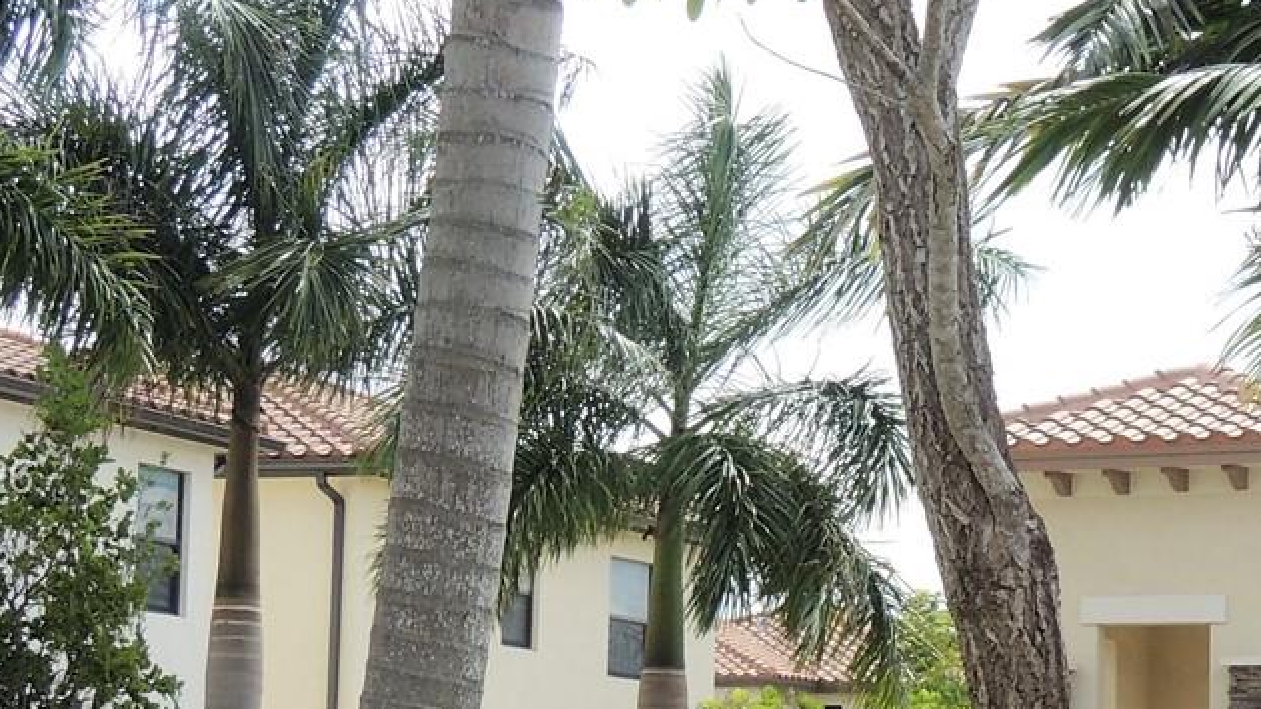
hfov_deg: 16.4
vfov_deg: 9.3
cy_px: 482
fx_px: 4346
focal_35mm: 130
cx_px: 1012
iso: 100
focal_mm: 8.3
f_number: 3.5
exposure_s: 1/640
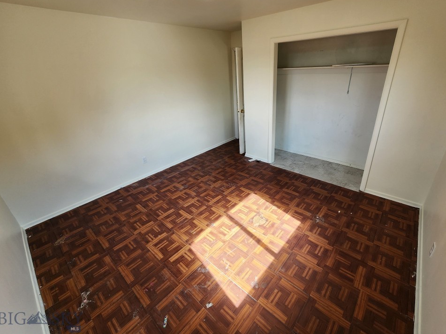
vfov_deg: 85.6
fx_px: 180
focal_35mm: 14
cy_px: 159
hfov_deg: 102.0
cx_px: 233
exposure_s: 1/120
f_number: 2.2
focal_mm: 2.2
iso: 64
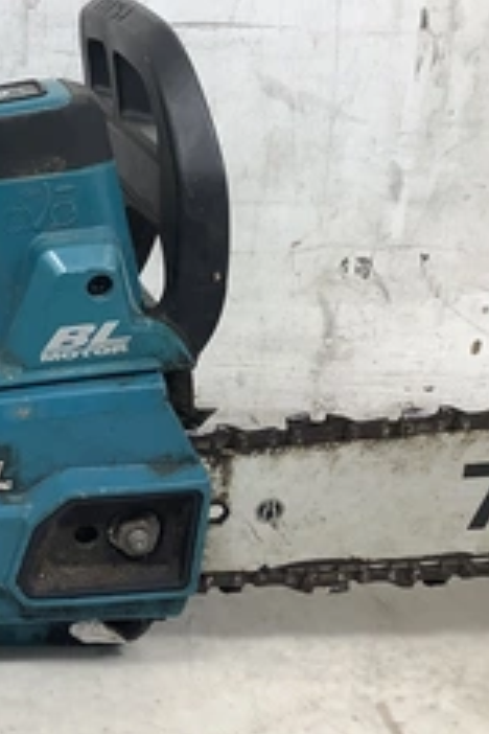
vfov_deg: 36.2
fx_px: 1121
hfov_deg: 22.4
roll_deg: -2.2
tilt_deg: -25.0
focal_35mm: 55
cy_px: 392
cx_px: -122
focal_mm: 3.3
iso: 50
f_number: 2.4
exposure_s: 1/60
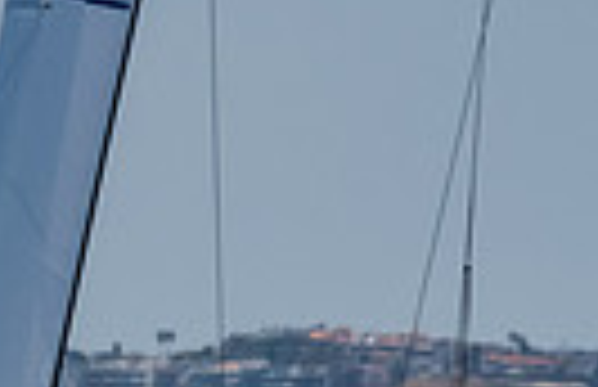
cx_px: -618
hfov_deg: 1.8
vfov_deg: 1.2
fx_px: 18976
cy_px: 829
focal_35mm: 1153
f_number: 14
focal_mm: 165
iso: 640
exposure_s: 1/1600
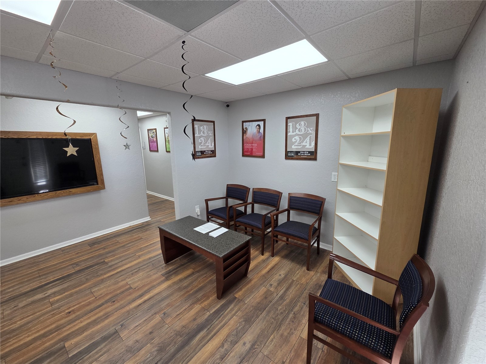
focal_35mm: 13
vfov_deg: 89.9
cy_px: 182
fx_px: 183
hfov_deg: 106.2
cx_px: 243
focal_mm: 2.2
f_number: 2.2
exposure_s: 1/120
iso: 80
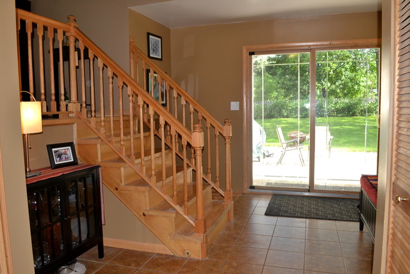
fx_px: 308
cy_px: 137
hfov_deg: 67.4
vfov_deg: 48.0
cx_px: 205
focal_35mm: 27
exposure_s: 1/60
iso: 500
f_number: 8
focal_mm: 18
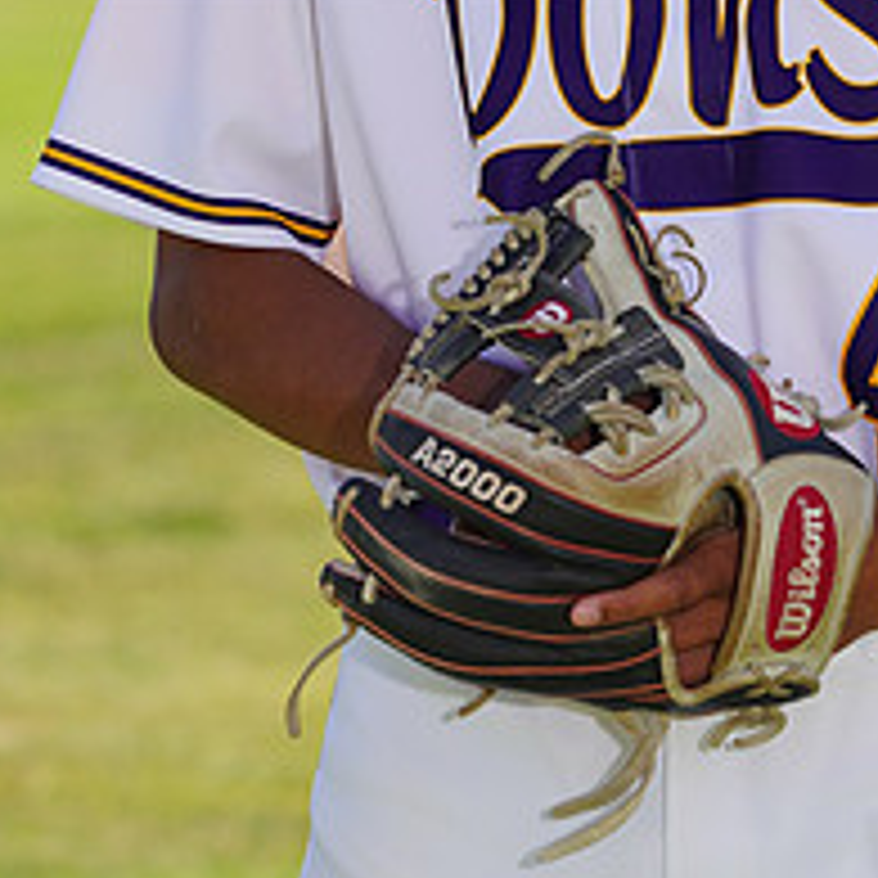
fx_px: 17045
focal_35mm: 594
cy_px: -158
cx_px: 702
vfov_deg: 2.9
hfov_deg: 2.9
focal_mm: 235
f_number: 8
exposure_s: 1/250
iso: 100
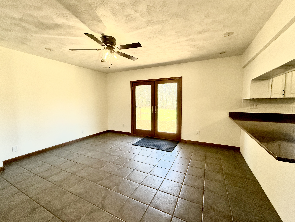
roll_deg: -1.7
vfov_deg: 85.7
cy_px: 111
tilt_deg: -4.6
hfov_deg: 102.1
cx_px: 148
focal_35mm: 14
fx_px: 119
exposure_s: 1/120
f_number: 2.2
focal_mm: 2.22
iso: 200
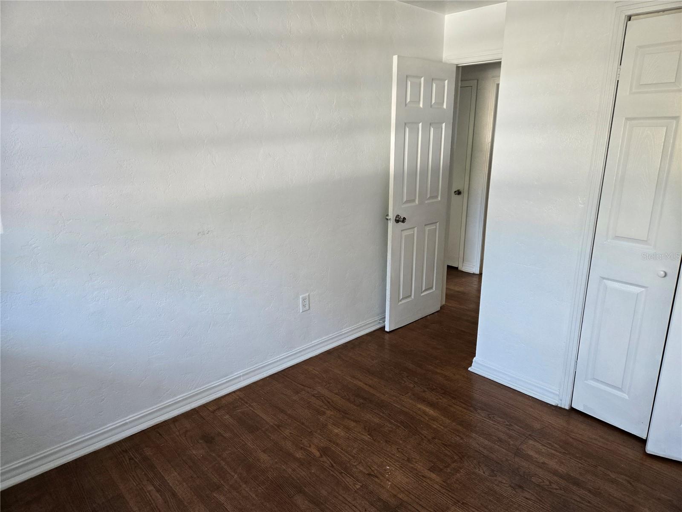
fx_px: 453
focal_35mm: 23
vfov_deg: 58.9
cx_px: 341
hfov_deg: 73.9
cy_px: 256
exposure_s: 1/120
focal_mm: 5.4
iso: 250
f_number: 1.8
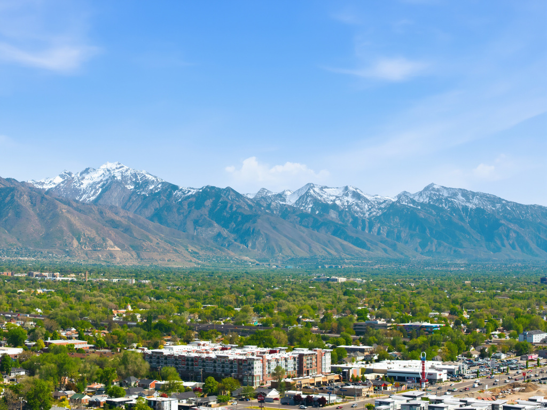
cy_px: 205
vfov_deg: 21.0
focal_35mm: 70
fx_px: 1106
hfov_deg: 27.8
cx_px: 274
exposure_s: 1/1500
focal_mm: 19.4
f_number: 2.8
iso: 120
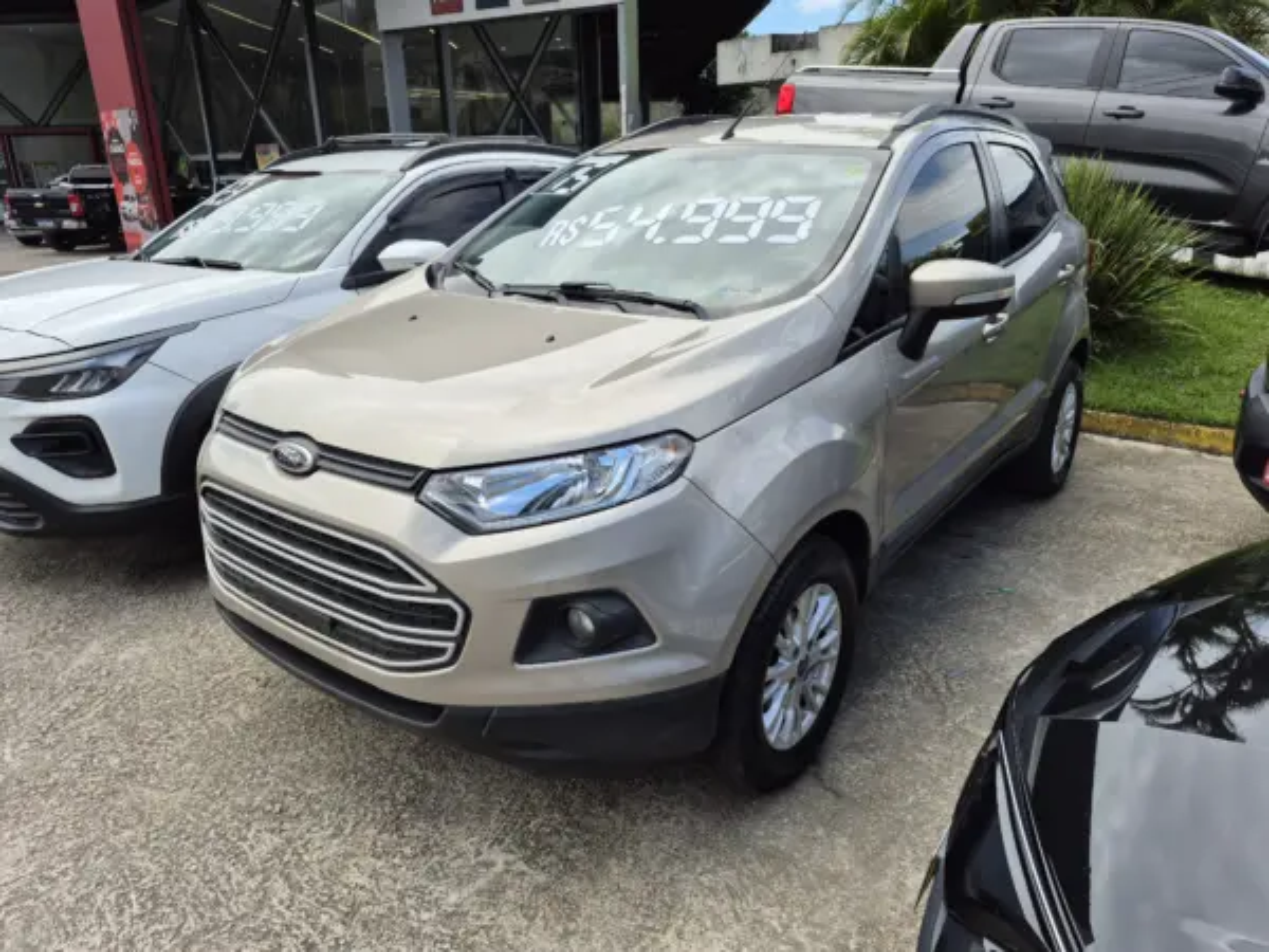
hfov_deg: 73.9
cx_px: 634
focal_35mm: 23
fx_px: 843
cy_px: 476
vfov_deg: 58.9
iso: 25
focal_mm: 5.4
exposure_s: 1/1020
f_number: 1.8
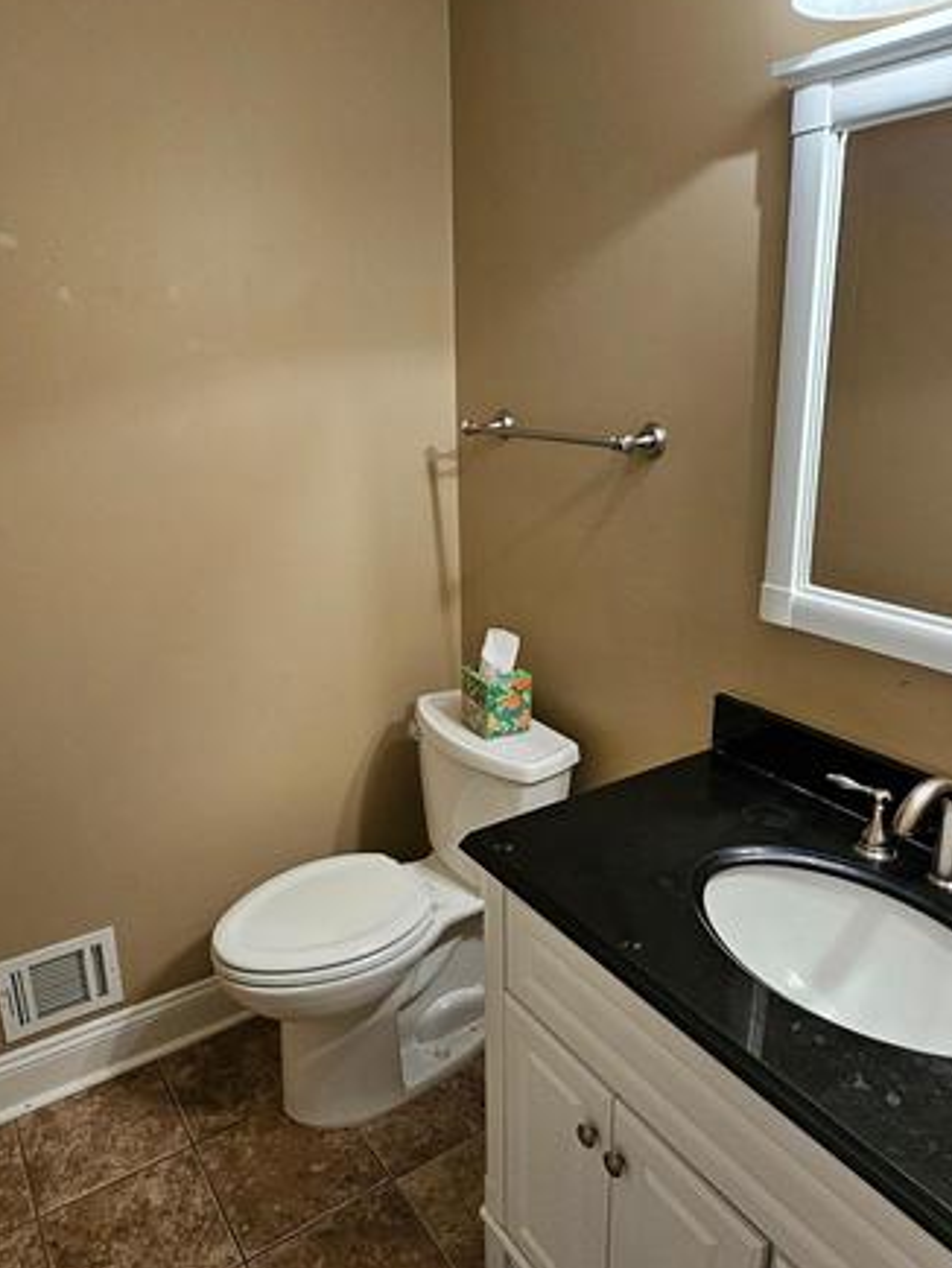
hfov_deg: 58.9
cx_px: 438
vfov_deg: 73.9
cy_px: 614
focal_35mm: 23
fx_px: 843
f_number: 2.2
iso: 320
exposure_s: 1/60
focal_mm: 2.2
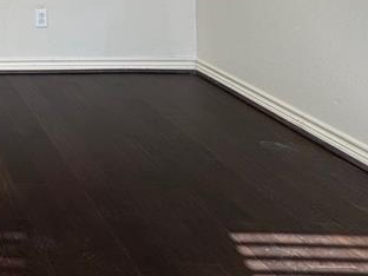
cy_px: -84
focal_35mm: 46
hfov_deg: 29.1
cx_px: -160
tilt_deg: -3.0
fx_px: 489
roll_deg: +0.9
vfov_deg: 26.6
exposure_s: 1/99
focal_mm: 2.22
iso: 40
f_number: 2.2
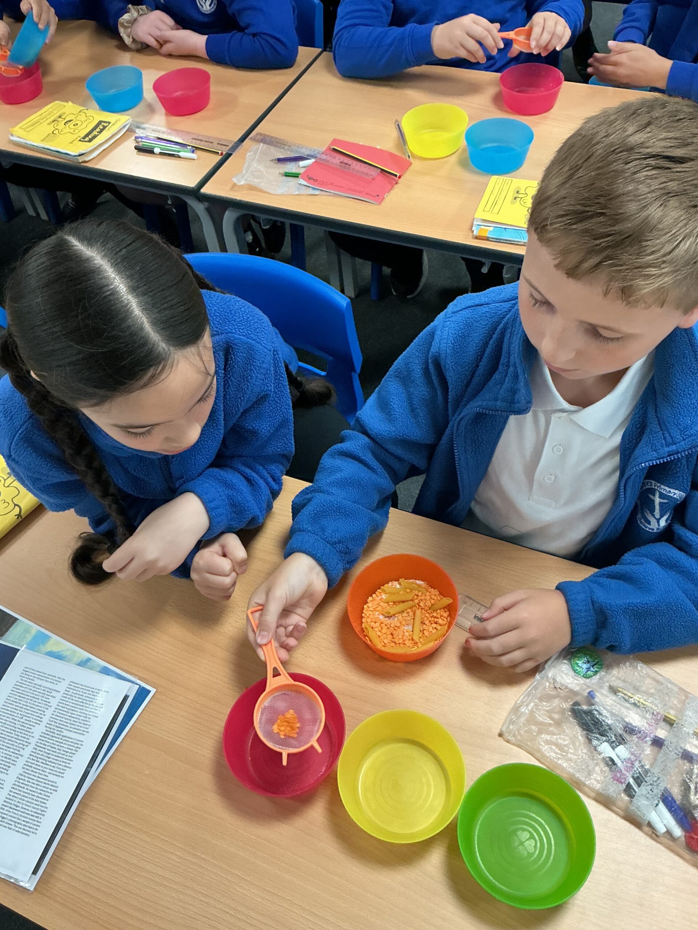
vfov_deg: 61.7
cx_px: 349
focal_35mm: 29
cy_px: 465
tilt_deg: -53.0
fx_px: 780
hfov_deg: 48.2
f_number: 1.8
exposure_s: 1/60
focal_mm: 3
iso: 160
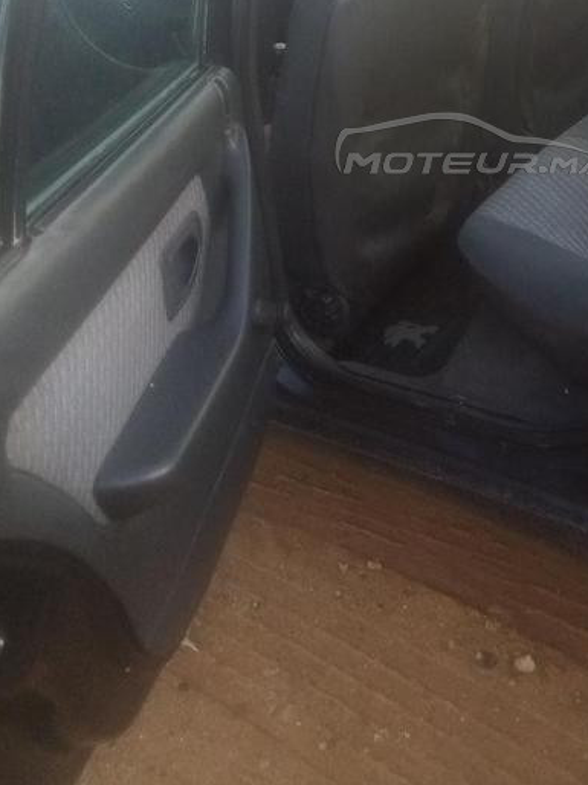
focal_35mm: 44
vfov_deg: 40.9
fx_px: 997
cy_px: 143
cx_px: 469
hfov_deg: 32.0
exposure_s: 1/100
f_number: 1.8
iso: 163
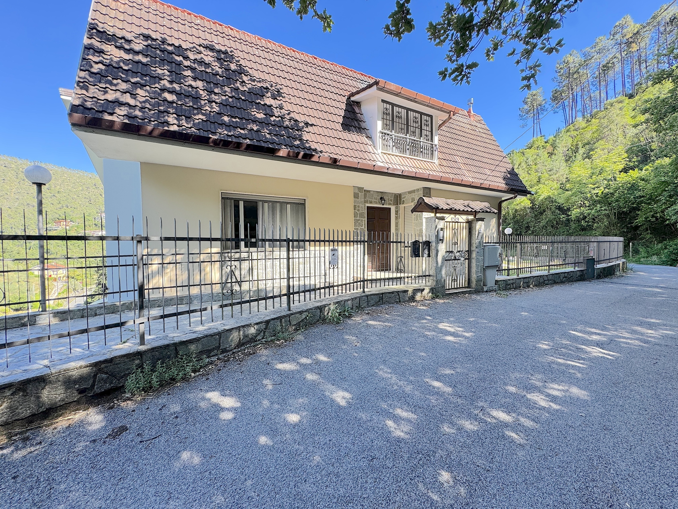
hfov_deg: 102.1
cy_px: 254
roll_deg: +1.0
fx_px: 274
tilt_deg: -2.3
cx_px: 339
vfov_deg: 85.7
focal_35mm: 14
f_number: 2.2
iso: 40
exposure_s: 1/242
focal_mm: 2.22
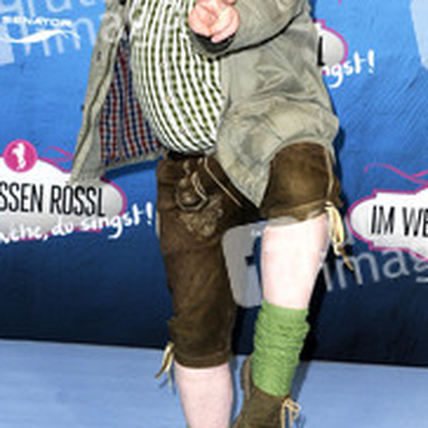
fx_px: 1721
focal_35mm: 123
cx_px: 131
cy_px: 134
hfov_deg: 14.1
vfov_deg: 14.1
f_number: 5
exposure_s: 1/200
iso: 1000
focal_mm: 66
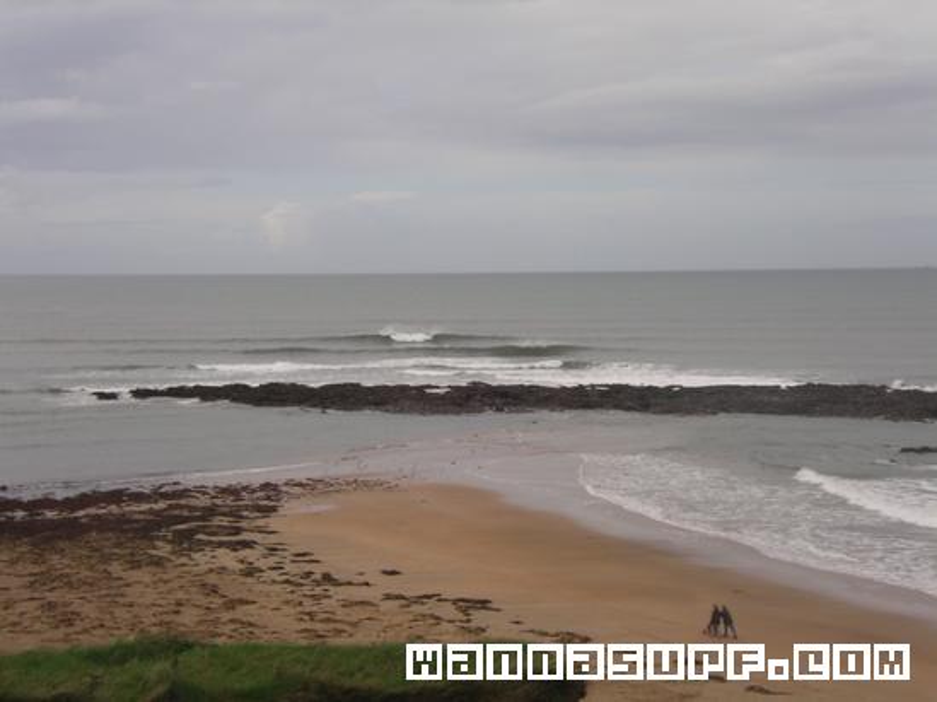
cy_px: 351
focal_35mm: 77
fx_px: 2083
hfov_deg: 25.4
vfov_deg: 19.1
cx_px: 468
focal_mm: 11.9
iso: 50
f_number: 8.7
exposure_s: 1/125
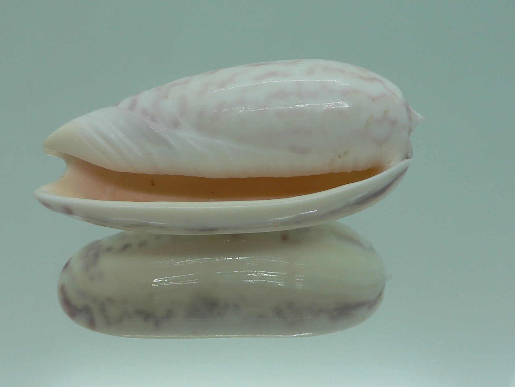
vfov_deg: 34.3
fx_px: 625
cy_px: 181
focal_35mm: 42
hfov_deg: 44.8
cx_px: 242
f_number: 2.8
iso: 80
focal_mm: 4.6
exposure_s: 1/60
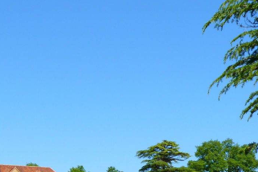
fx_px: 680
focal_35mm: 95
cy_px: 159
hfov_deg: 20.7
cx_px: -2
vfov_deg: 14.2
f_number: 5.6
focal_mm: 7.8
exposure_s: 1/250
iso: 80
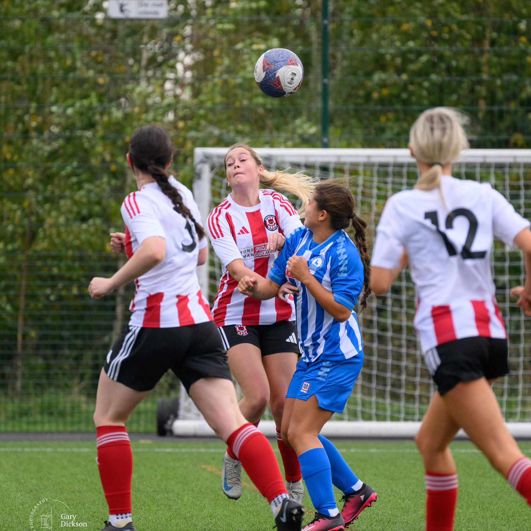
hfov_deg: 2.8
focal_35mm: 619
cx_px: 292
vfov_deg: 2.8
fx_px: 10743
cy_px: 253
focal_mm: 400
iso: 1800
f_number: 5.6
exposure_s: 1/1250
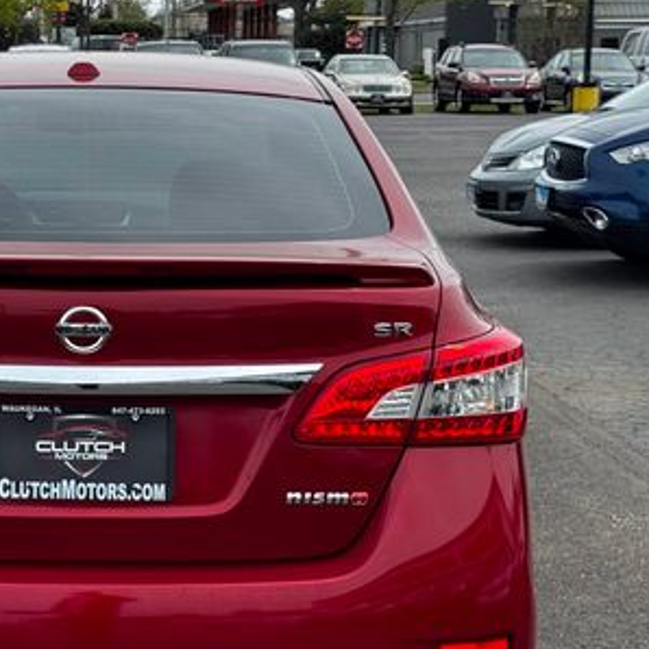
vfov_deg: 19.1
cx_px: 68
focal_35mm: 91
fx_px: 1930
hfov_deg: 18.8
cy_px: 338
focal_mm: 6.76
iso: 64
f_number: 1.78
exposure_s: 1/2611
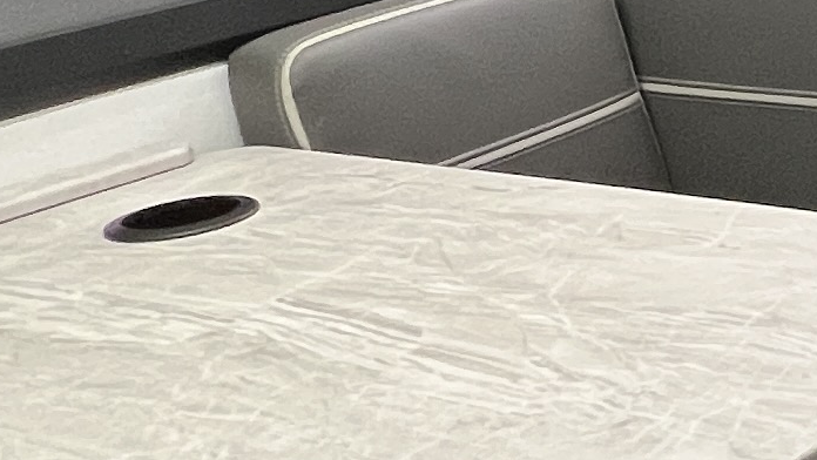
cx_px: 1600
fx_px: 1777
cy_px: 143
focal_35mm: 82
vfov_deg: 14.7
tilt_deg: -19.4
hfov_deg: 18.2
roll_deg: +2.4
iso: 200
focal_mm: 1.57
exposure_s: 1/60
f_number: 1.8
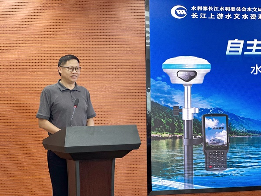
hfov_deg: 25.3
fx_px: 581
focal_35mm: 77
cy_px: 98
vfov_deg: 19.1
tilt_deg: +1.4
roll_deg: +0.4
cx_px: 130
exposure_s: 1/40
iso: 160
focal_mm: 9
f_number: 2.8
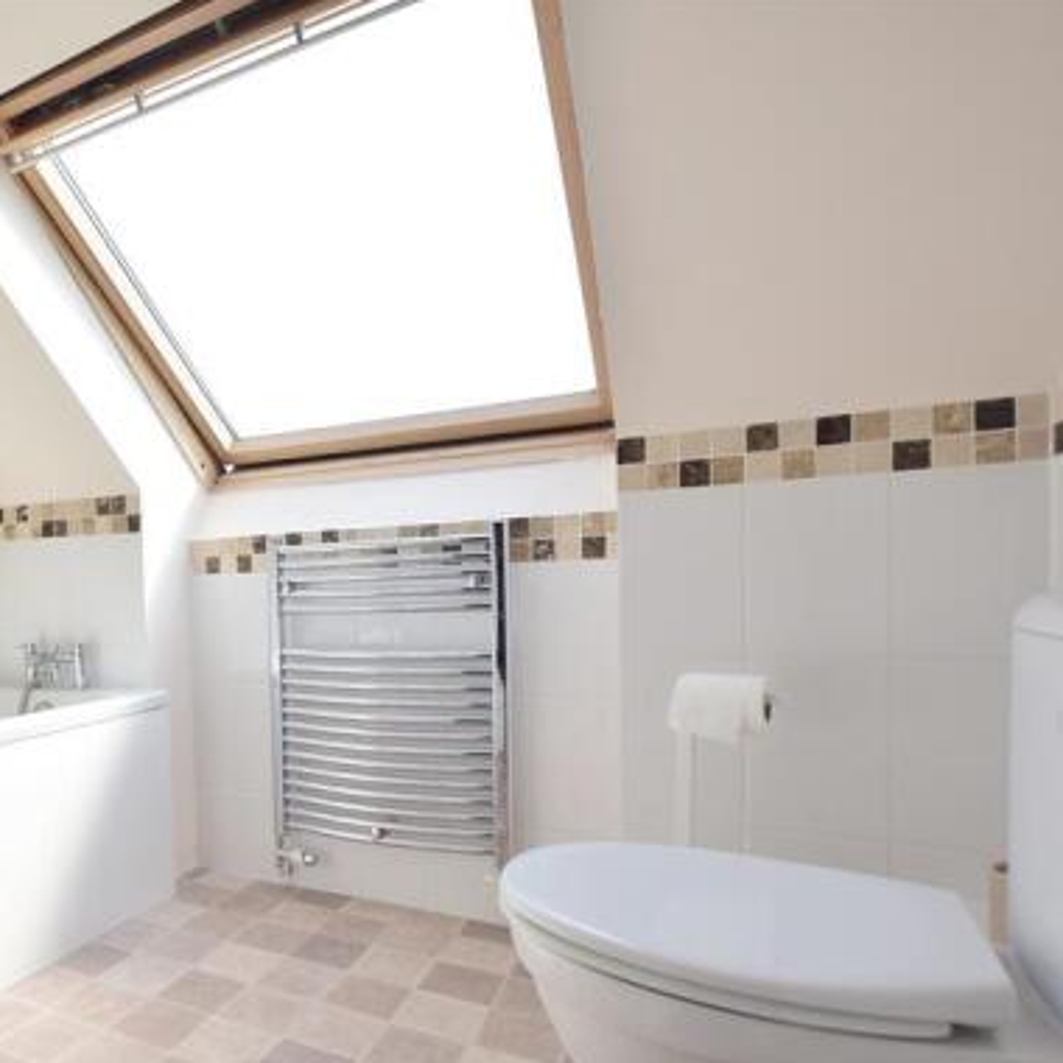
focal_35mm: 22
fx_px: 764
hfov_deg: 62.9
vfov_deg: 69.3
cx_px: 193
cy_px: 606
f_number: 5
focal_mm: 10
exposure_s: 1/640
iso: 500
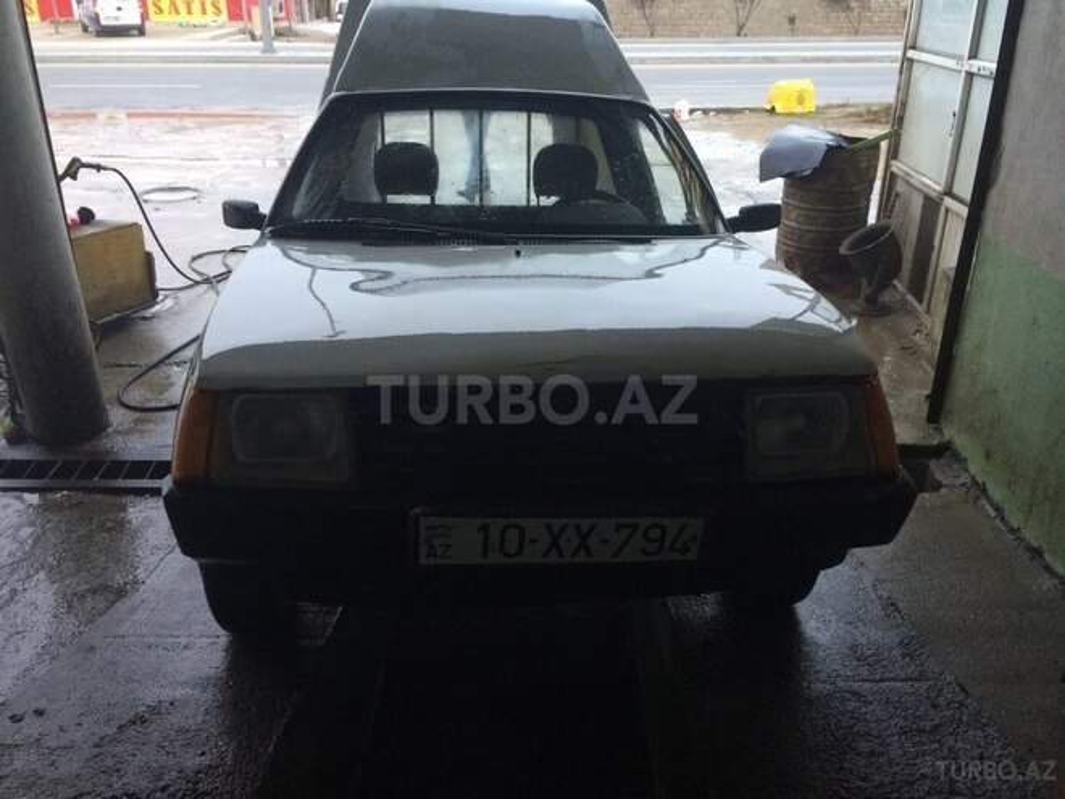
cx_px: 532
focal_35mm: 29
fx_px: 892
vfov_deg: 48.2
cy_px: 400
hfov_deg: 61.7
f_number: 2.2
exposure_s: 1/33
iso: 200
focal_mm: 4.15
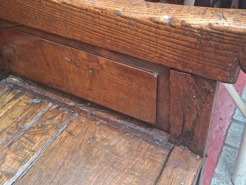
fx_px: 256
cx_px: 140
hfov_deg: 51.2
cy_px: 87
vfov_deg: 39.6
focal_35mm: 36
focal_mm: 5.54
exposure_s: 1/50
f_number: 1.8
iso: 200
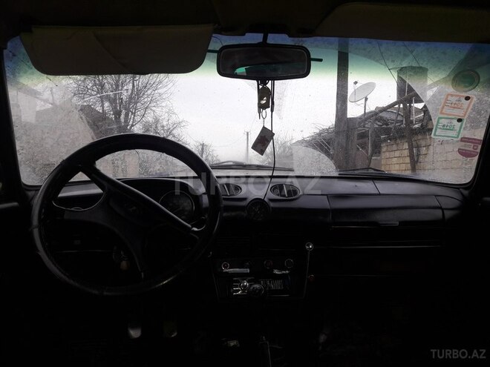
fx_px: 396
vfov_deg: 49.7
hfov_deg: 63.4
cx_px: 245
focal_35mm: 28
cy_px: 184
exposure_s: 1/121
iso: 40
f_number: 1.9
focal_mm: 3.7
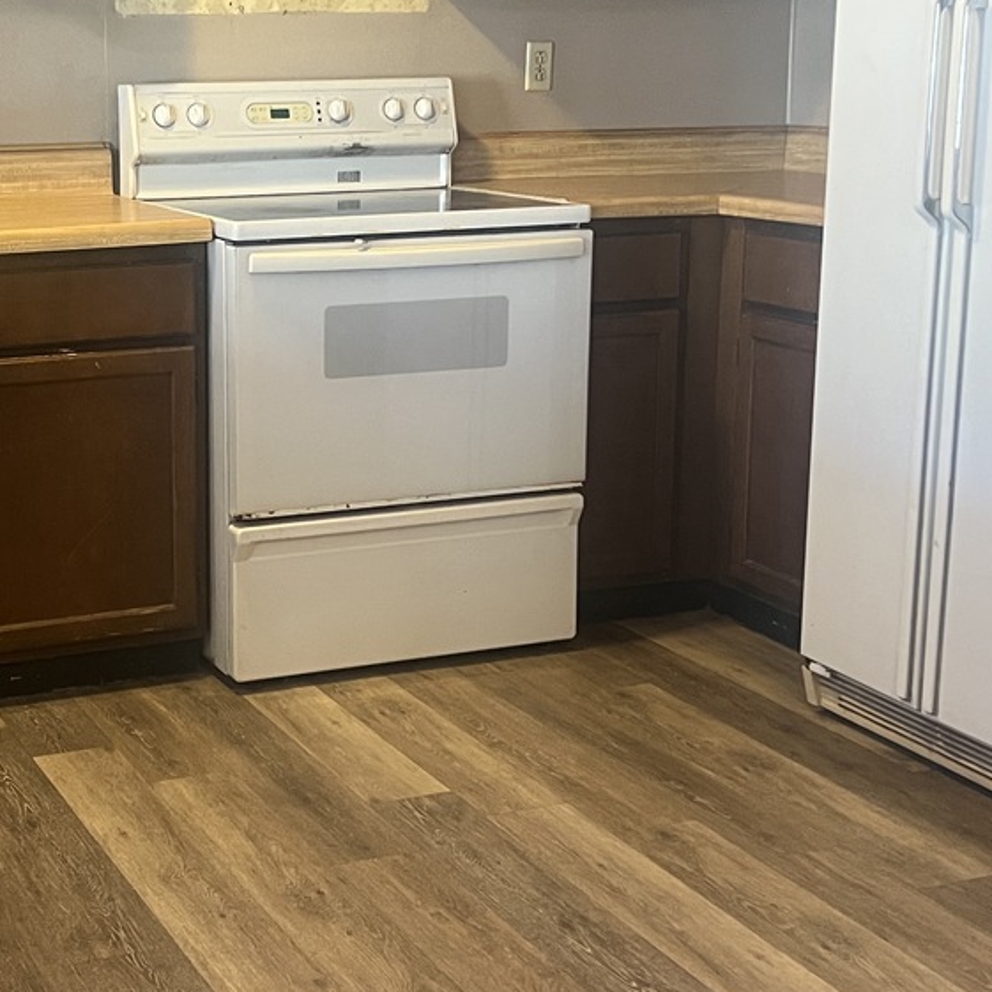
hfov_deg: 28.5
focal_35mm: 59
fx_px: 1913
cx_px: 198
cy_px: 378
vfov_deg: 29.0
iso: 320
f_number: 1.5
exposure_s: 1/60
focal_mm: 5.7
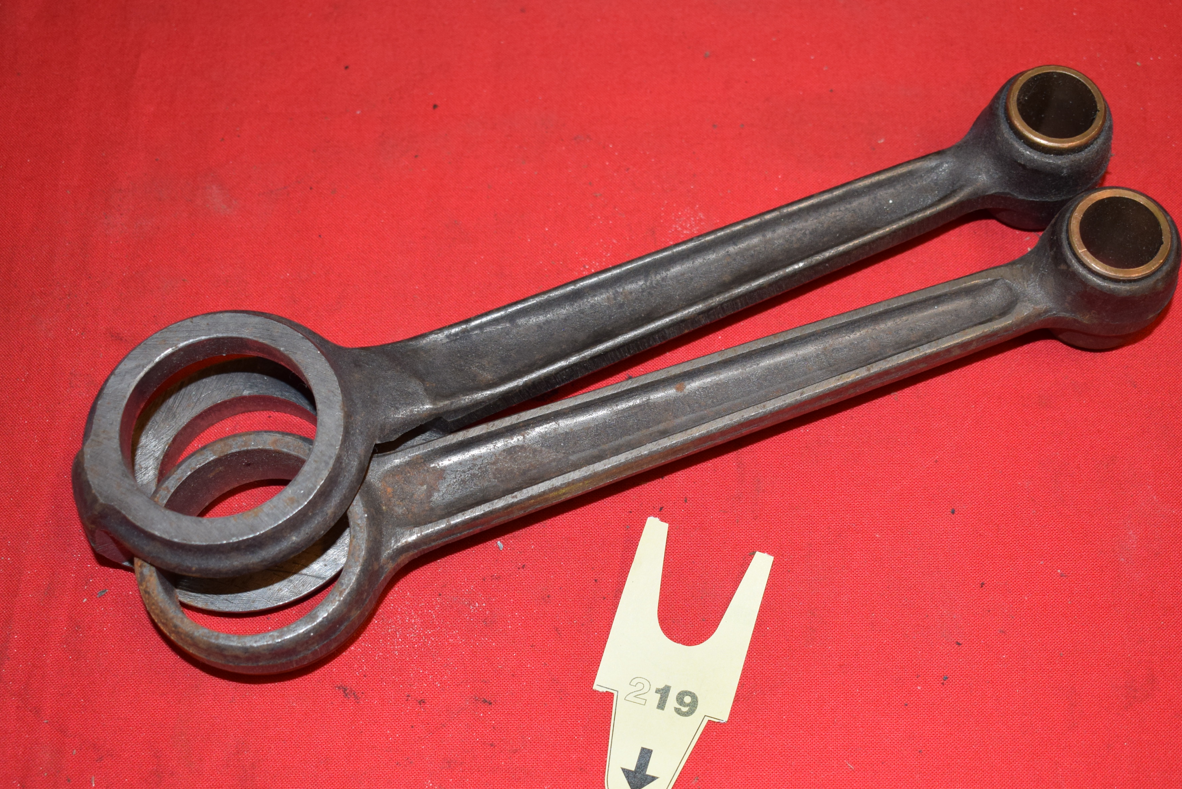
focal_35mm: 52
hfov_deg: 38.4
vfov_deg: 26.1
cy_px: 500
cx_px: 648
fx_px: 1696
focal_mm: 27
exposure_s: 1/125
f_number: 5
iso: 640
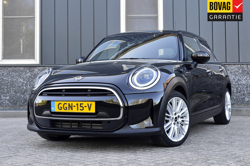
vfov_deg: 23.7
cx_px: 125
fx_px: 396
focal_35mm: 57
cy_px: 83
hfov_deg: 35.1
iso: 450
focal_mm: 38
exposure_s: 1/60
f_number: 8
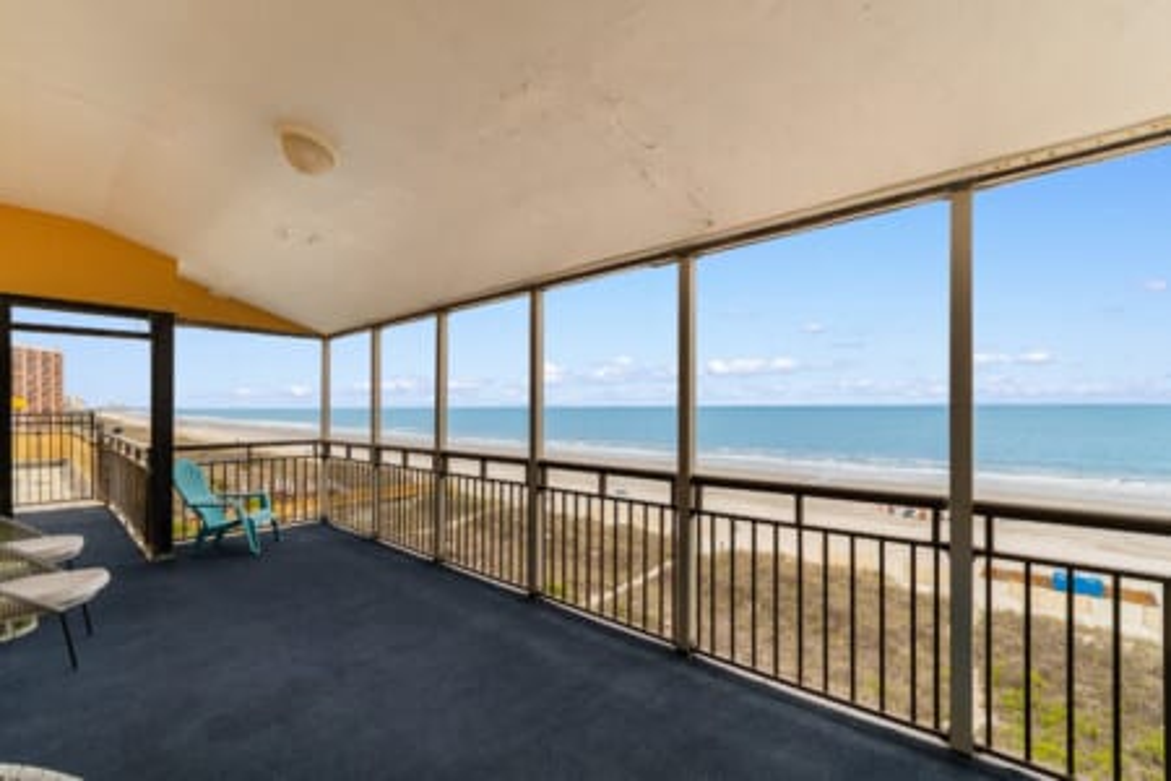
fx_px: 488
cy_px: 390
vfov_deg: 77.3
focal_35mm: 15
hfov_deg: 100.4
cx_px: 586
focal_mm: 10
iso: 100
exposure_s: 1/200
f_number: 7.1
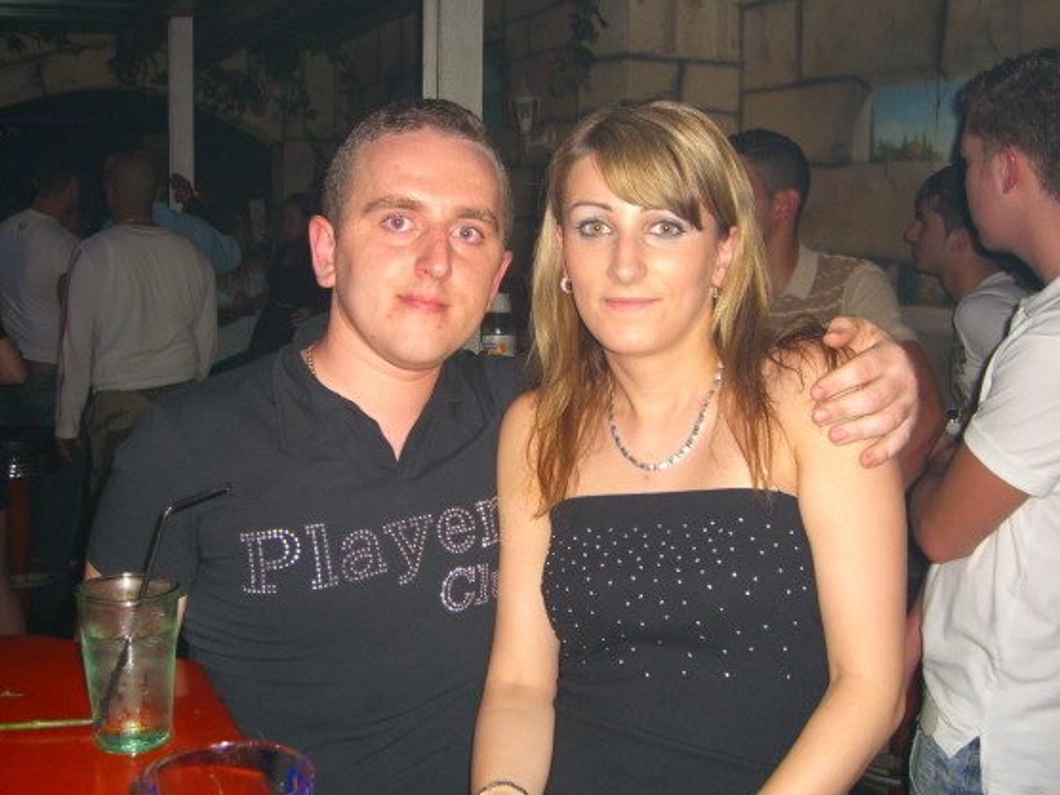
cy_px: 377
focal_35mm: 41
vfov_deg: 35.1
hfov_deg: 45.8
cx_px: 507
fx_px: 1255
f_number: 2.8
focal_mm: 7.9
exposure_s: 1/60
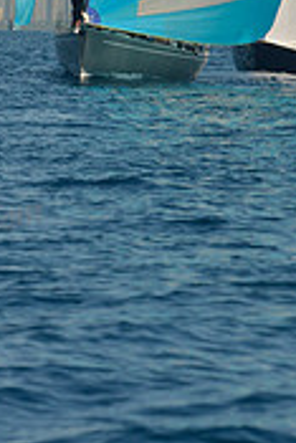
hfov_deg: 3.3
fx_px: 5096
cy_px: -175
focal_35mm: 414
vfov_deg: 4.9
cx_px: 173
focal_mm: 125
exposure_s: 1/800
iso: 200
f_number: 7.1
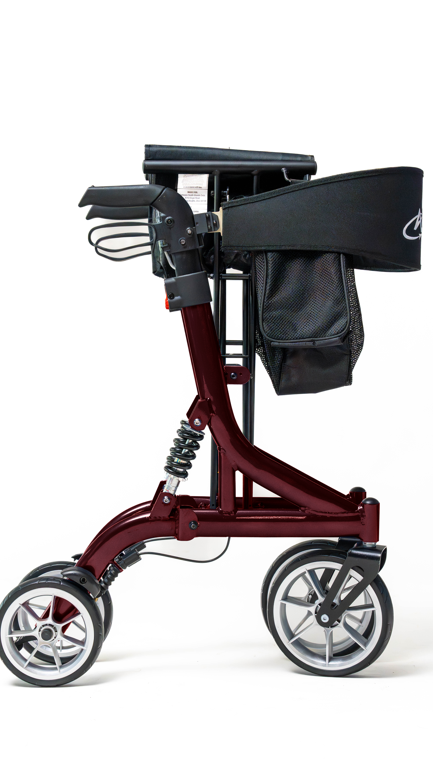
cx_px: 225
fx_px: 1388
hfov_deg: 17.7
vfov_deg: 31.0
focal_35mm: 68
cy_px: 382
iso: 8000
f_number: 8
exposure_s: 1/200
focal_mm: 64
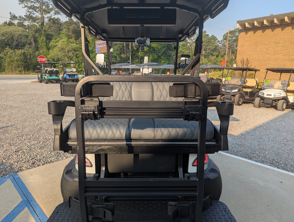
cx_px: 147
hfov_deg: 71.5
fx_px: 204
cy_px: 111
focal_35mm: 24
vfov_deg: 56.9
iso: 42
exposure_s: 1/967
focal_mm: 6.81
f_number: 1.85
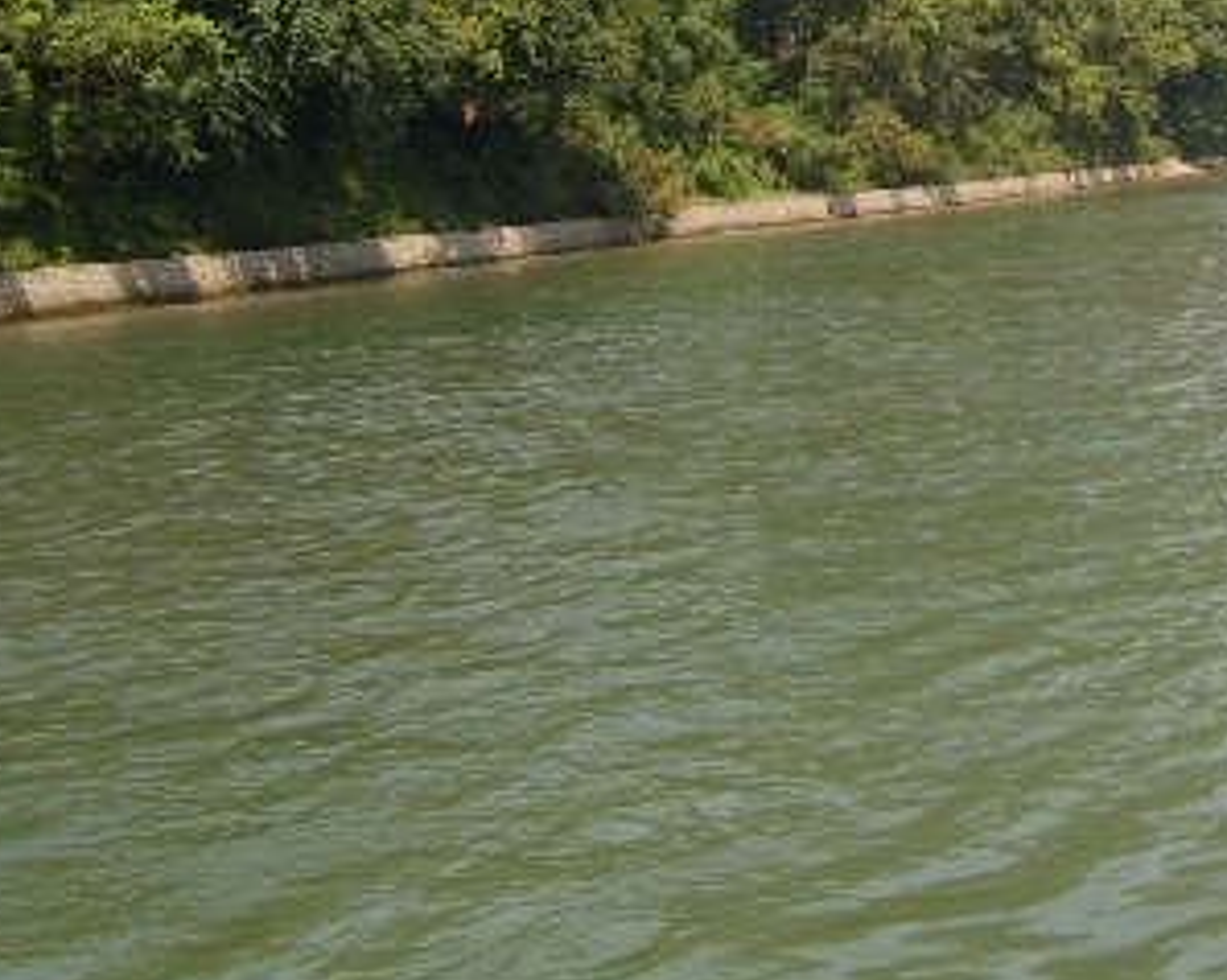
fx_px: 2359
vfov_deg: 22.8
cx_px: 988
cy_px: 82
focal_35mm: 65
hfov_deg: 28.5
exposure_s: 1/125
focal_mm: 8.13
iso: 50
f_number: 6.7
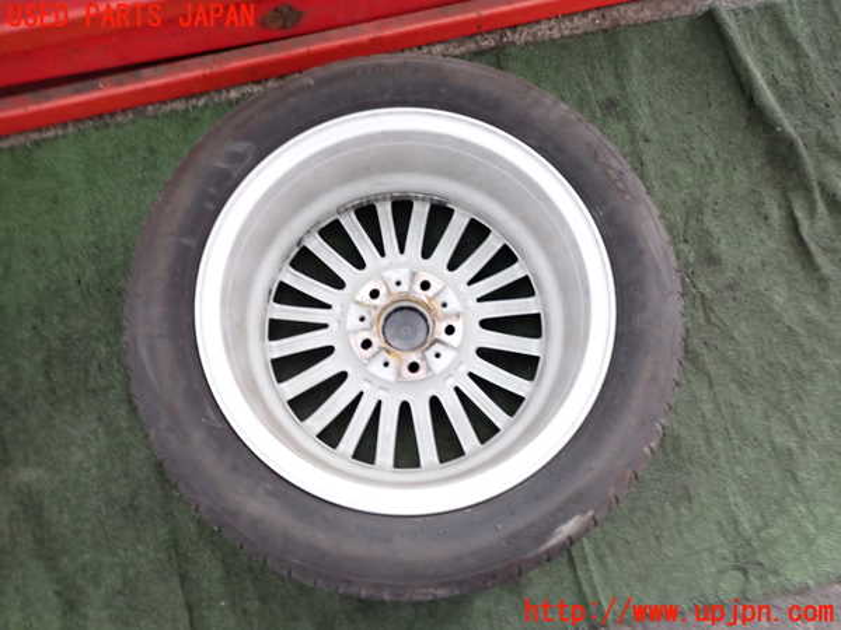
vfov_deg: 54.9
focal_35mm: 25
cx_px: 420
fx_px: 607
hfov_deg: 69.4
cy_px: 315
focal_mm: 4.5
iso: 400
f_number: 2
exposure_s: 1/30
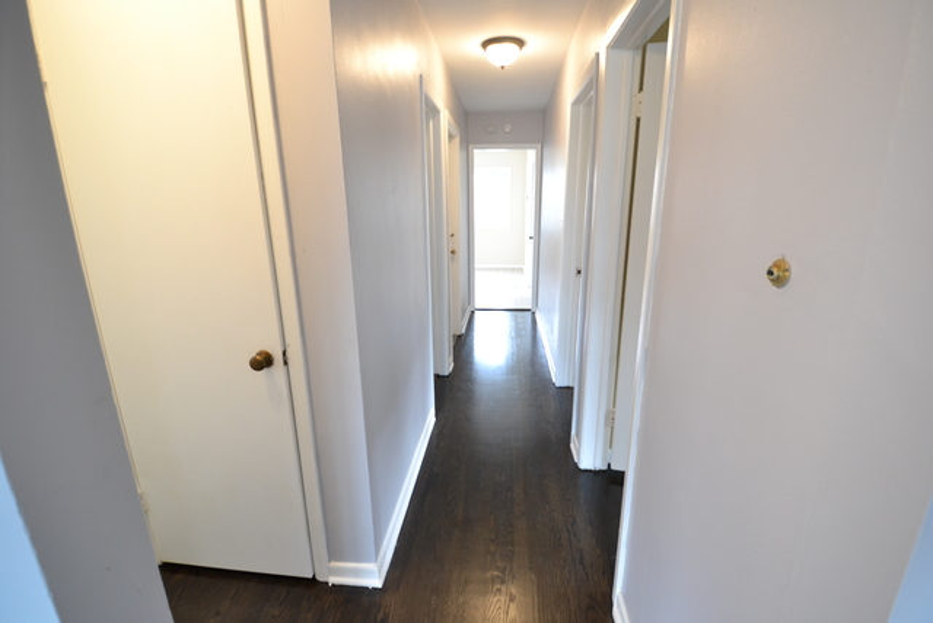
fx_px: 389
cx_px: 466
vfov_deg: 77.4
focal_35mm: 15
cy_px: 312
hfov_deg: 100.4
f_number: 3.5
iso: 800
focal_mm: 10
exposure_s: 1/50
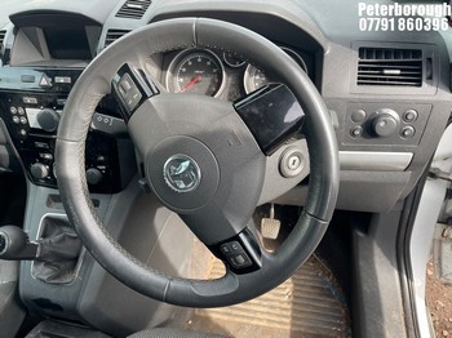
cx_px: 226
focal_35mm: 26
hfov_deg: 67.3
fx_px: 339
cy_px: 169
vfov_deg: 53.0
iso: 32
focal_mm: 4.2
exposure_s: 1/121
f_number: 1.6
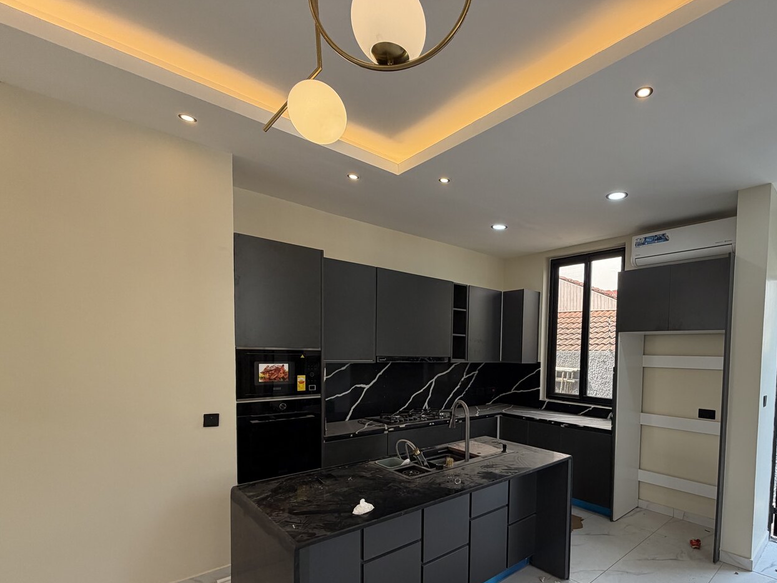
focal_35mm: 18
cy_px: 372
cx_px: 498
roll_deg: +0.3
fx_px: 404
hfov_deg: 85.6
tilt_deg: -3.5
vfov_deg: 70.2
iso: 80
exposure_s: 1/100
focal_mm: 2.22
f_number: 2.2
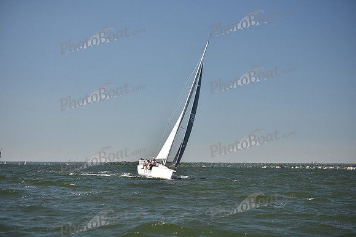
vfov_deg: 15.2
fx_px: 890
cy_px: 118
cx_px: 178
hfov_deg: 22.6
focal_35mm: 90
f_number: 3.2
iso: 250
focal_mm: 90
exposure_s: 1/1250
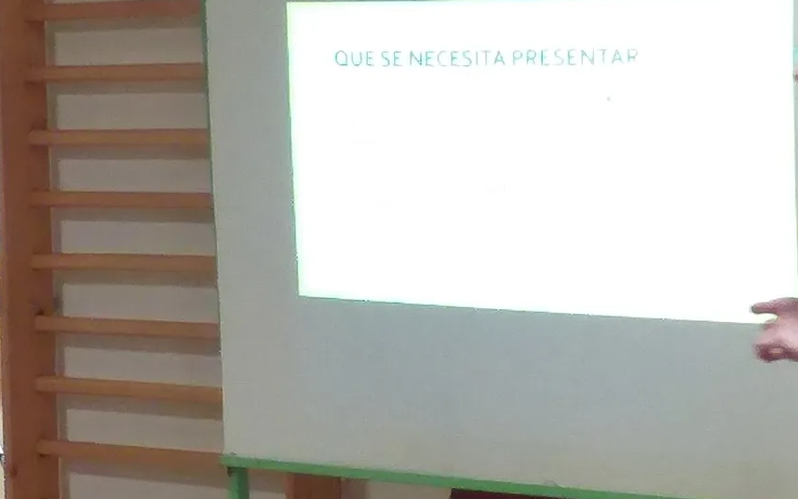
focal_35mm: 54
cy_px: 249
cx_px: 489
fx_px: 1175
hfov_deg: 37.3
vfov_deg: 24.0
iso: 160
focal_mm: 3.6
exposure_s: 1/33
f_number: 1.9
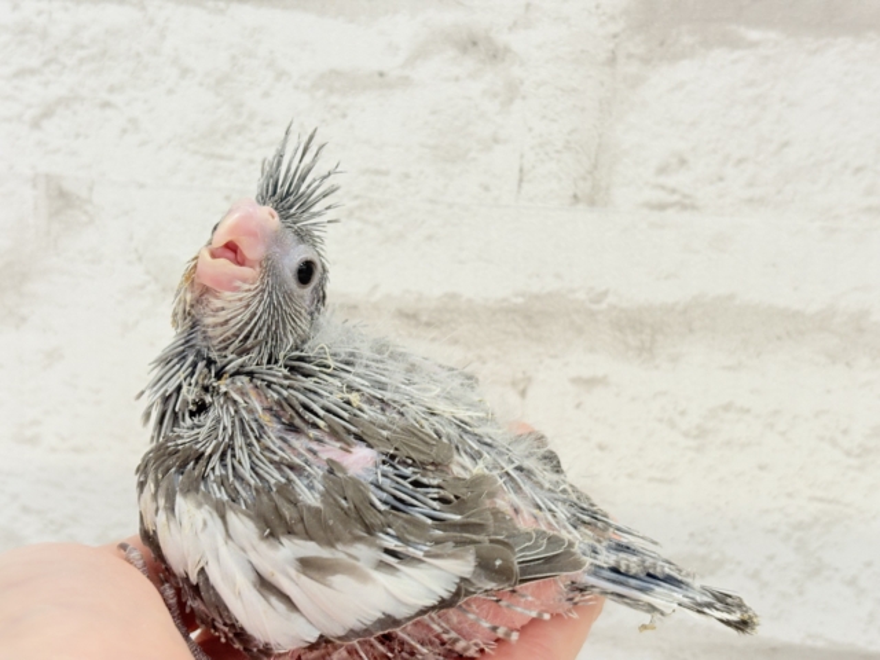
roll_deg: -1.4
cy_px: 330
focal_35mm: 52
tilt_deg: -7.6
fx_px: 1322
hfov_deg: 36.8
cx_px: 440
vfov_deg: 28.0
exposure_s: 1/50
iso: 50
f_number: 1.6
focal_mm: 5.96
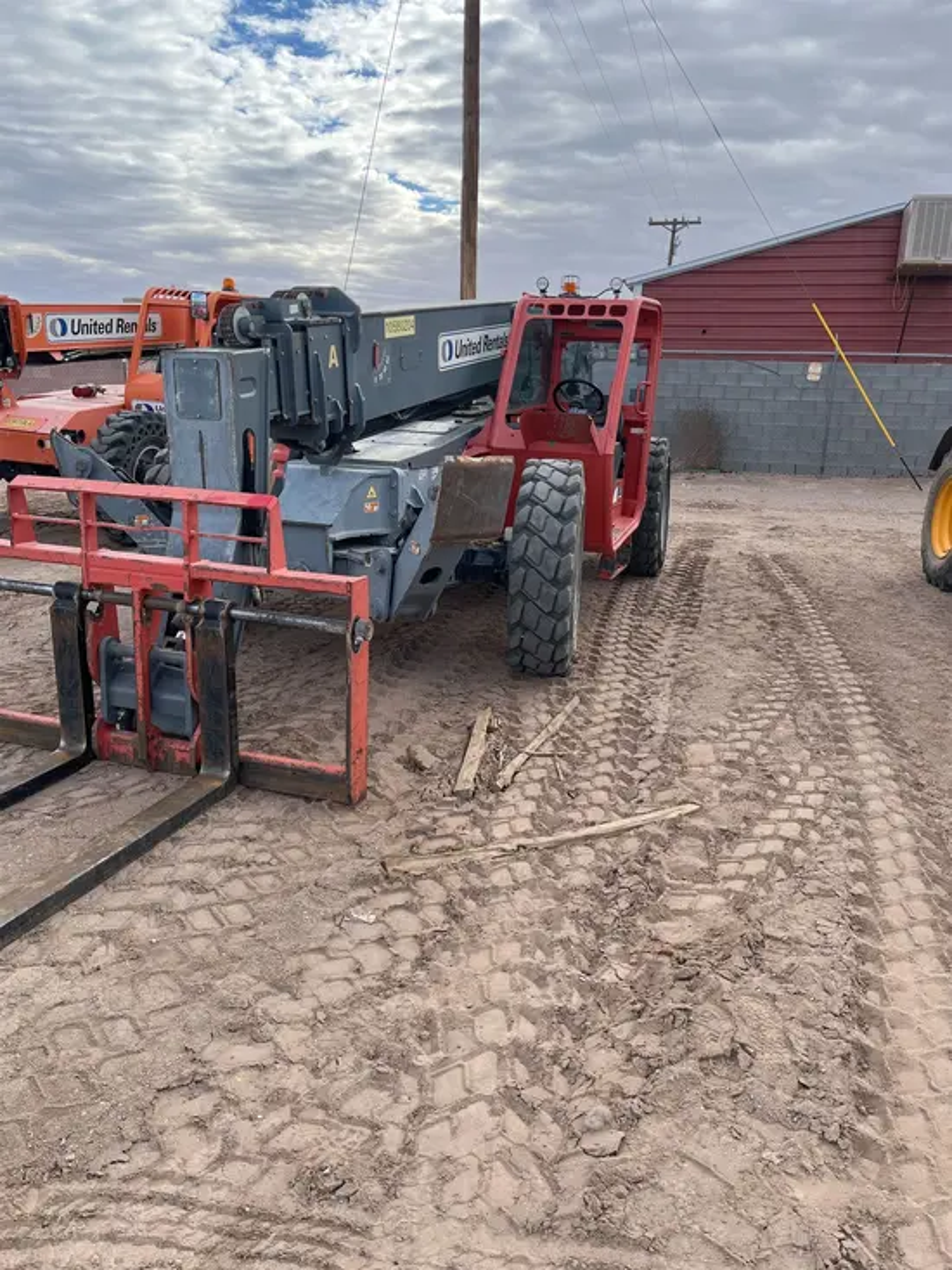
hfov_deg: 53.1
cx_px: 476
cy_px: 635
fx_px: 953
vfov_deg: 67.3
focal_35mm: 26
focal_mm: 5.1
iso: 50
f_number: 1.6
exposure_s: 1/1497
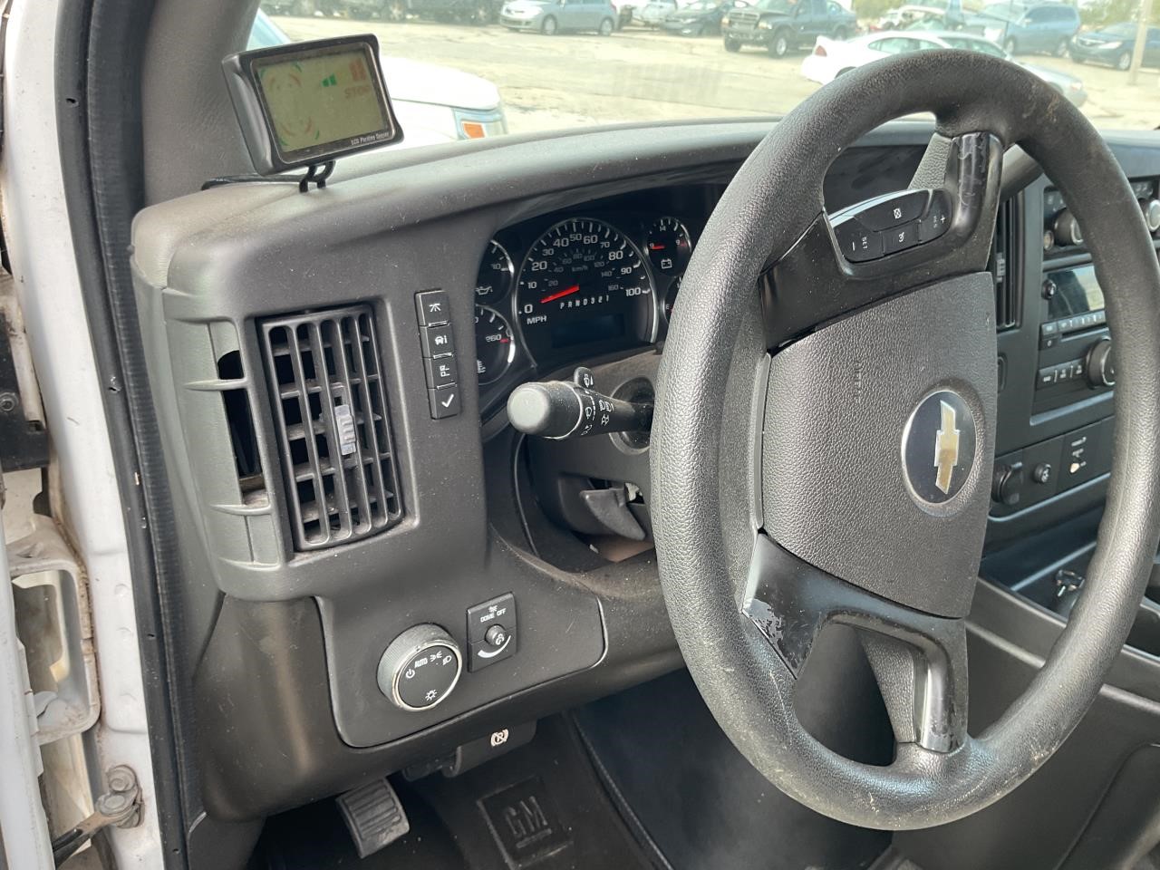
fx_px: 972
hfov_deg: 61.7
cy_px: 435
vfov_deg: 48.2
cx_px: 580
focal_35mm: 29
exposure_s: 1/120
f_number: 1.8
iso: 40
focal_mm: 3
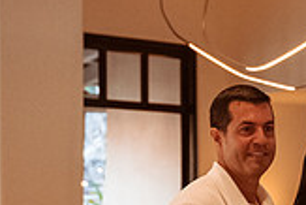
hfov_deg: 13.2
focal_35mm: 151
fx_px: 1285
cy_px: 266
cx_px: 367
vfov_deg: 9.0
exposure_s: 1/320
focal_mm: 35
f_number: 2.8
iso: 3200
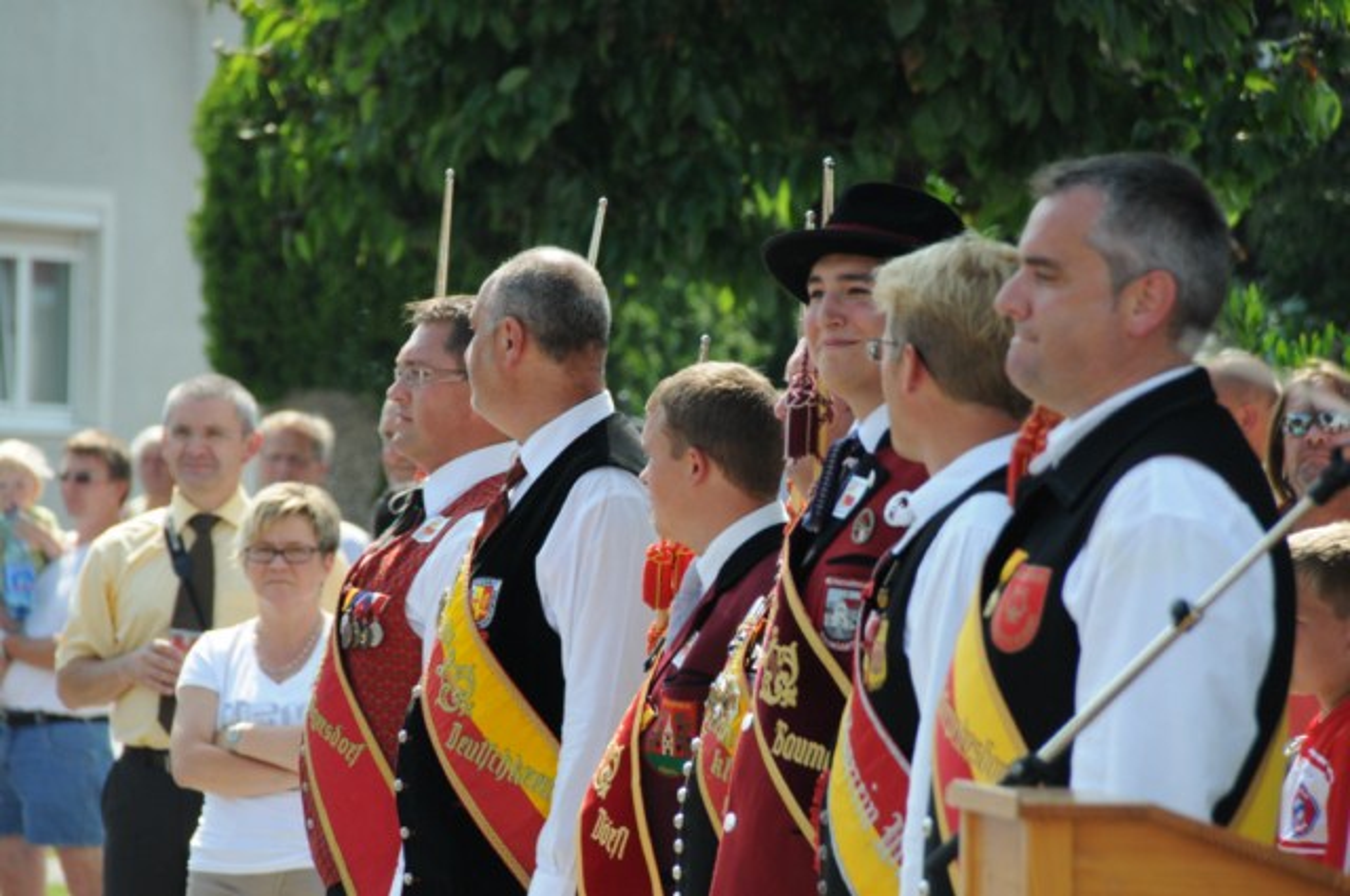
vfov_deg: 3.7
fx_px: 14045
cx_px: 675
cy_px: 448
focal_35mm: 375
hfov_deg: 5.5
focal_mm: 250
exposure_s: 1/320
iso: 400
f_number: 9
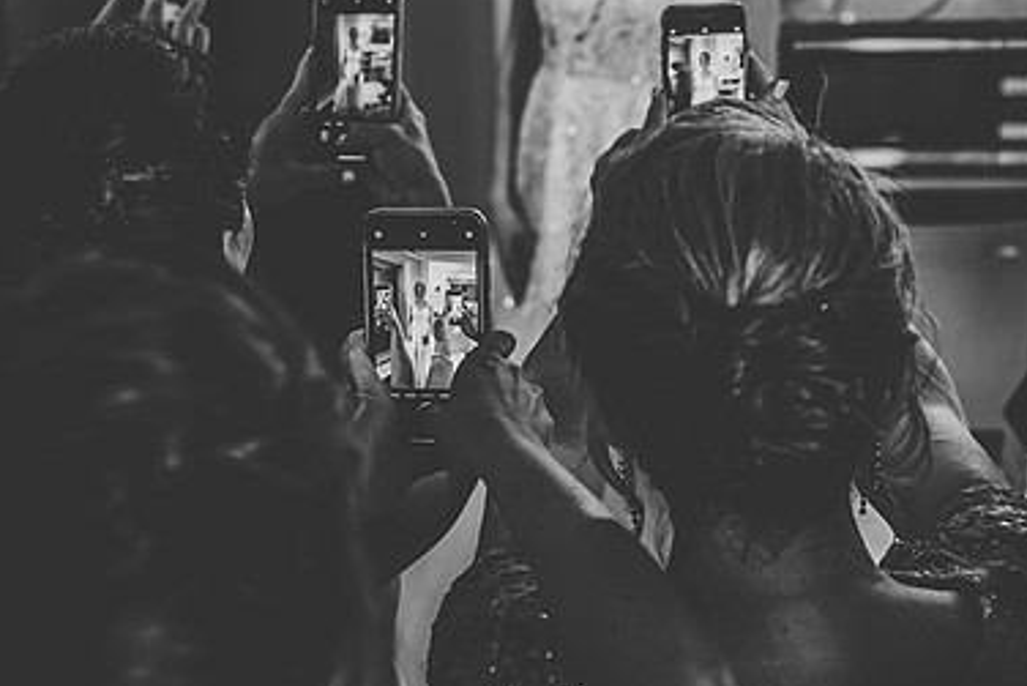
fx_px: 2112
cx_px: 483
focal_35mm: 74
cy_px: 184
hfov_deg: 27.3
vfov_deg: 18.3
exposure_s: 1/100
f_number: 4
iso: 800
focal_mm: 48
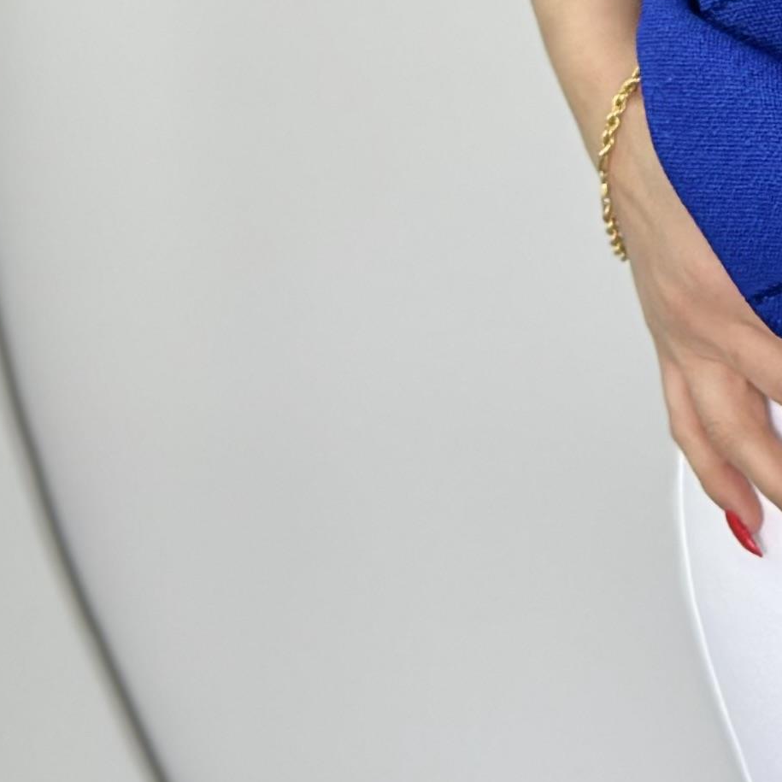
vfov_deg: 8.8
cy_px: -793
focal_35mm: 187
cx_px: 1226
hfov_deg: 9.1
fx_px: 4779
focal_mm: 6.86
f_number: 1.78
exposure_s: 1/124
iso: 100
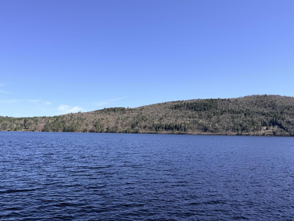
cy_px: 122
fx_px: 263
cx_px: 110
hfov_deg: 57.6
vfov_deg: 45.4
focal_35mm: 31
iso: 80
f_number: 1.78
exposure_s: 1/4673
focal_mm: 6.76
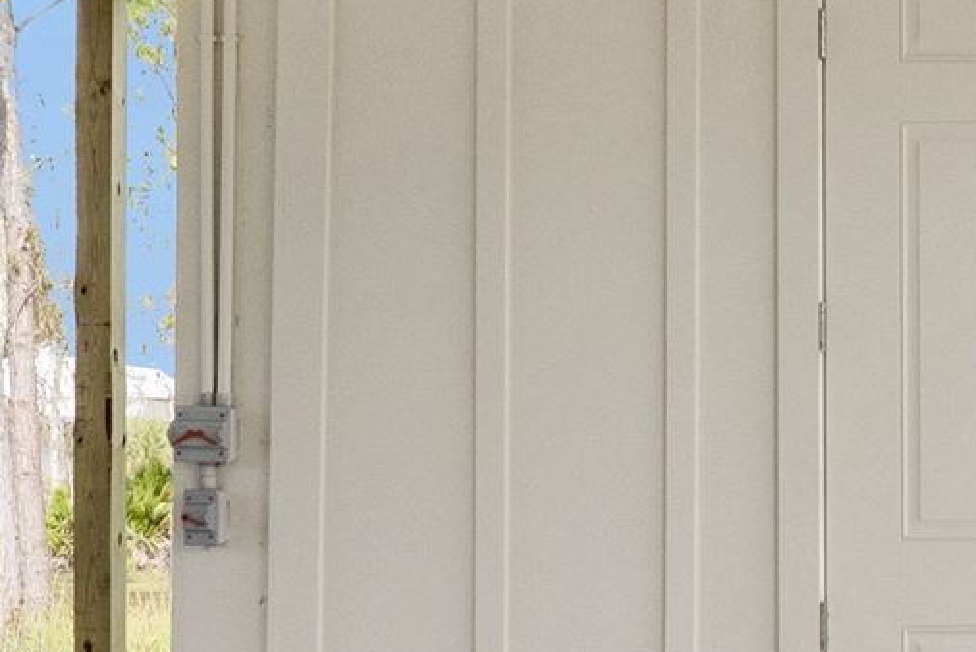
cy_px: 465
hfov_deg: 19.8
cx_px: 1296
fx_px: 2551
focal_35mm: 94
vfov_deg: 14.5
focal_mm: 15.5
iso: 500
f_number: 11
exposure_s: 1/640
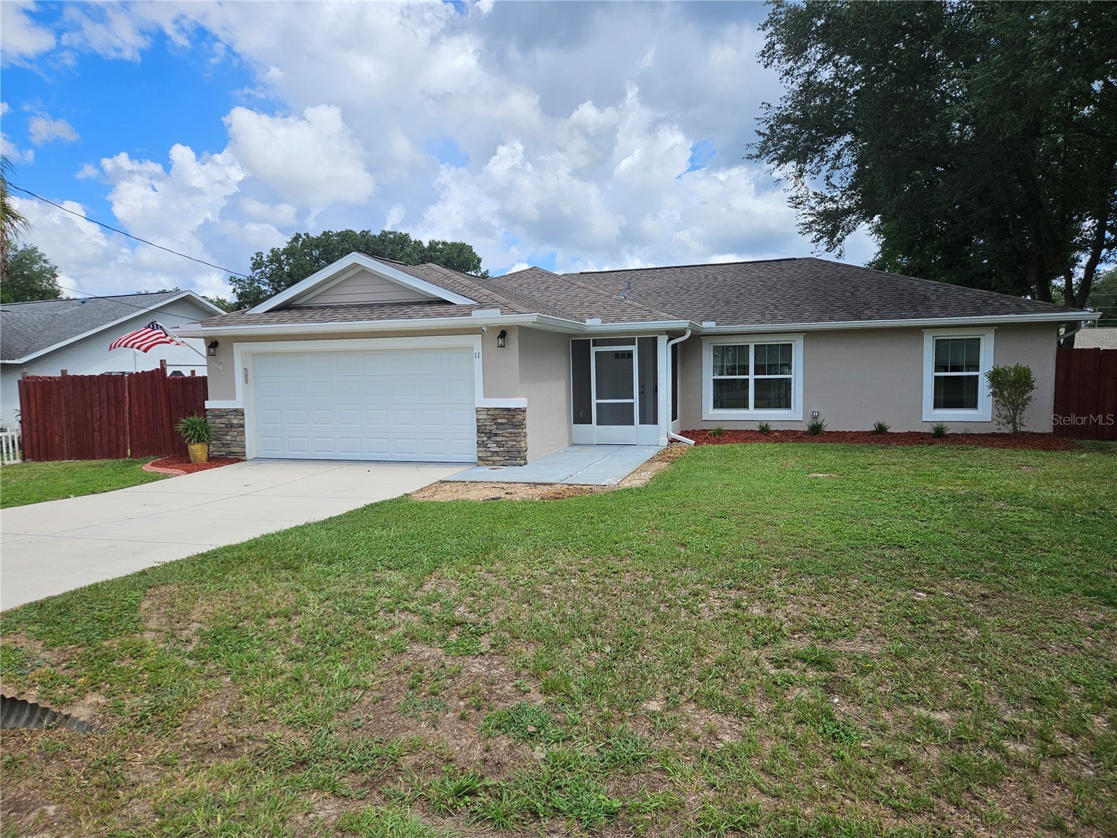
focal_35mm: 23
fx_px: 742
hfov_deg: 73.9
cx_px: 558
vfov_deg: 58.9
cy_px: 419
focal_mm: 5.4
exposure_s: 1/2128
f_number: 1.8
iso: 25
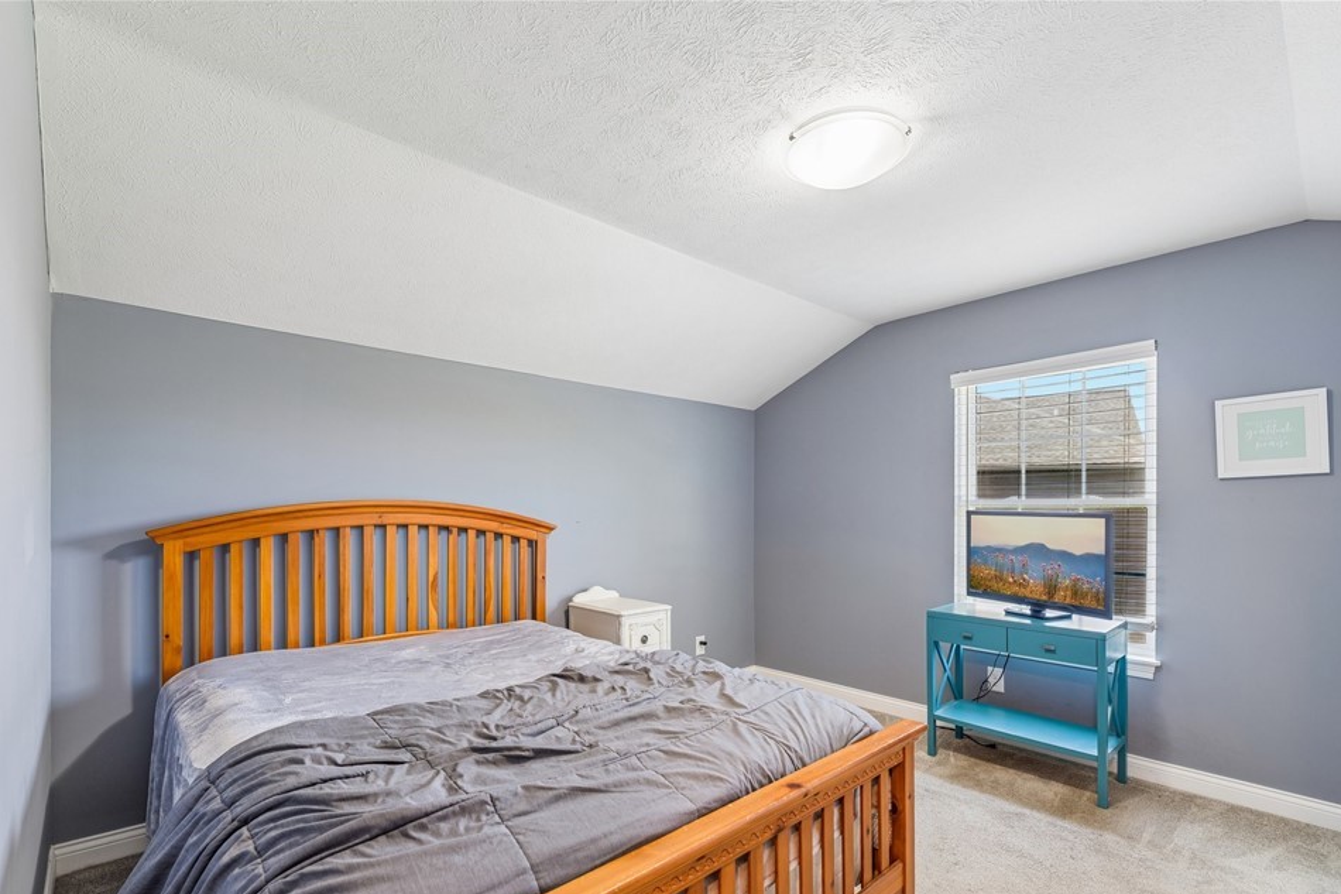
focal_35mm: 16
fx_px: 596
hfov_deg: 96.7
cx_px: 687
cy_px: 509
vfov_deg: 73.3
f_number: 4
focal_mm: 14
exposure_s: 1/15
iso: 200
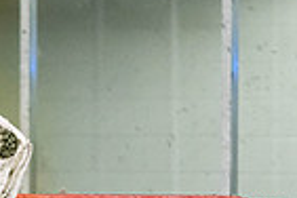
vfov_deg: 2.1
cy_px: 395
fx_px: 5263
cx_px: -99
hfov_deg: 3.2
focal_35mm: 638
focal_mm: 122
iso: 1800
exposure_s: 1/640
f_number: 2.8
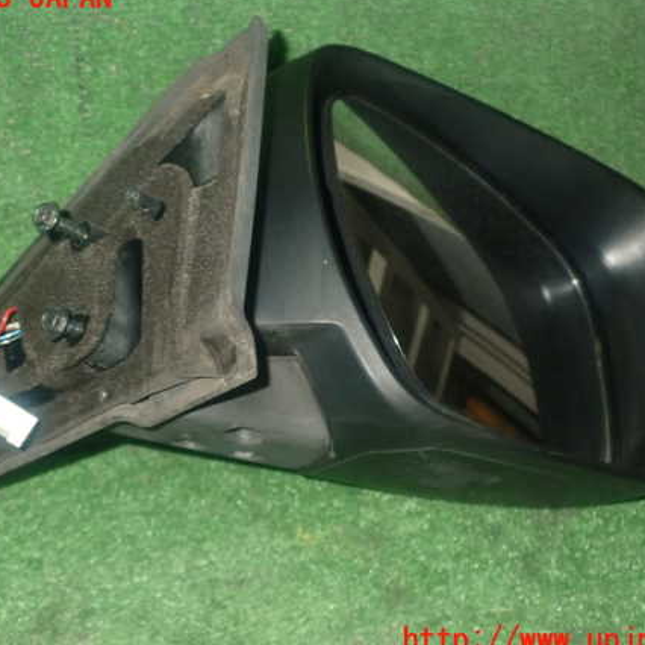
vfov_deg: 33.4
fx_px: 1075
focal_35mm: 51
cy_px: 319
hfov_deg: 33.4
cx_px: 291
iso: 800
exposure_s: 1/40
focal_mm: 7.31
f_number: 8
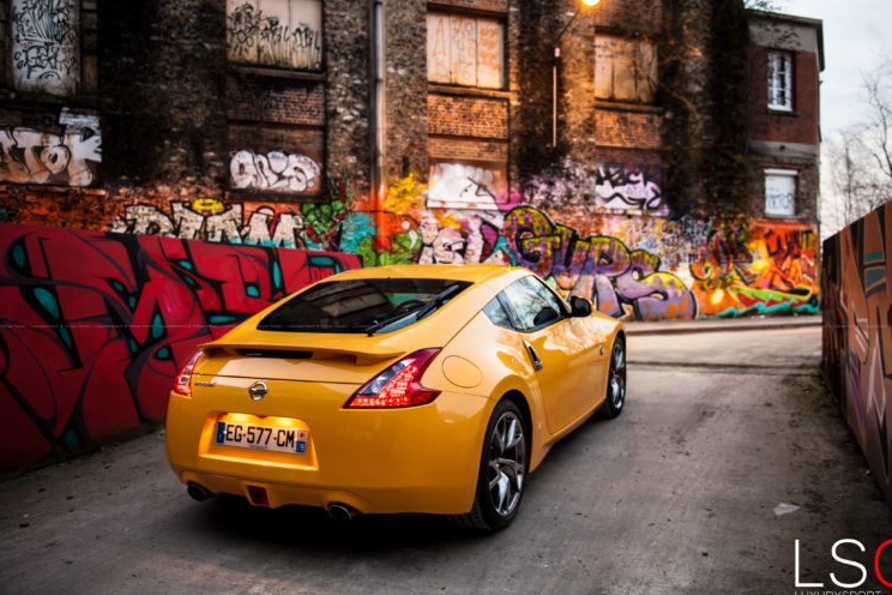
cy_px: 298
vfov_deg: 41.1
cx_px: 457
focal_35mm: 32
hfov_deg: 58.7
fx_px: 793
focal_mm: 31
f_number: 2.8
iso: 500
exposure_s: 1/40
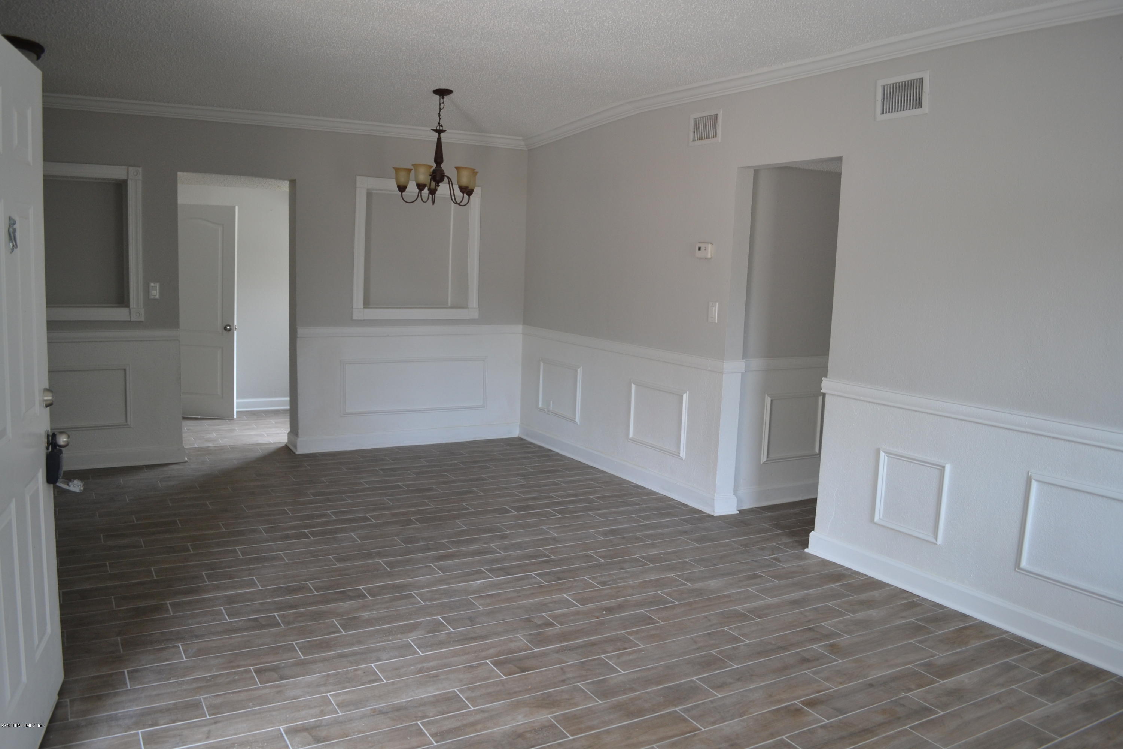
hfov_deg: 67.4
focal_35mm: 27
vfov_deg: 47.9
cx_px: 562
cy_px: 374
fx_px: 842
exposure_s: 1/40
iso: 400
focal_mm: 18
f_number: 3.5
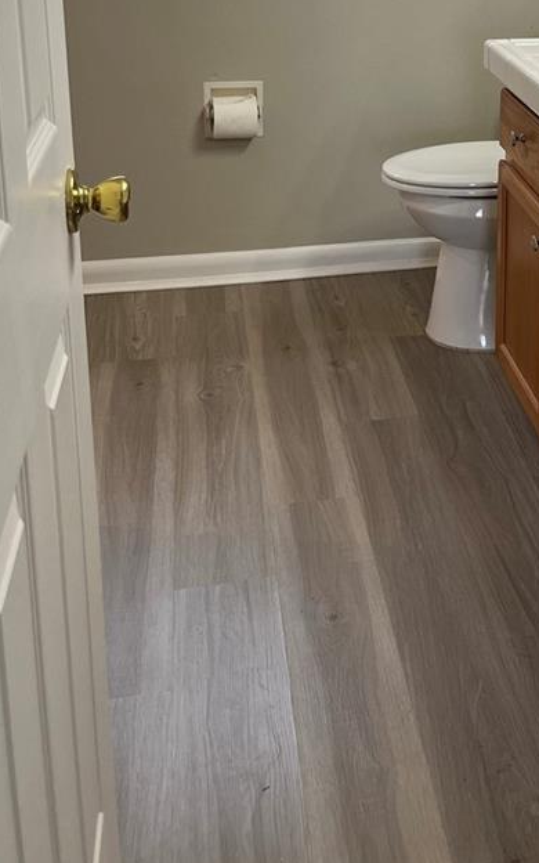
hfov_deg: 23.6
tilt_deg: -13.7
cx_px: 504
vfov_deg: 36.2
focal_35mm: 53
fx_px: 1246
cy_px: 115
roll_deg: -0.2
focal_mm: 5.1
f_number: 1.6
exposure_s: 1/121
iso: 125
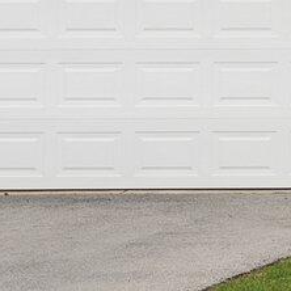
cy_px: -176
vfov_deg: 6.1
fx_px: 2682
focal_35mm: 282
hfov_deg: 5.3
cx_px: 1236
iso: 125
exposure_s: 1/60
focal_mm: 24
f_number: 5
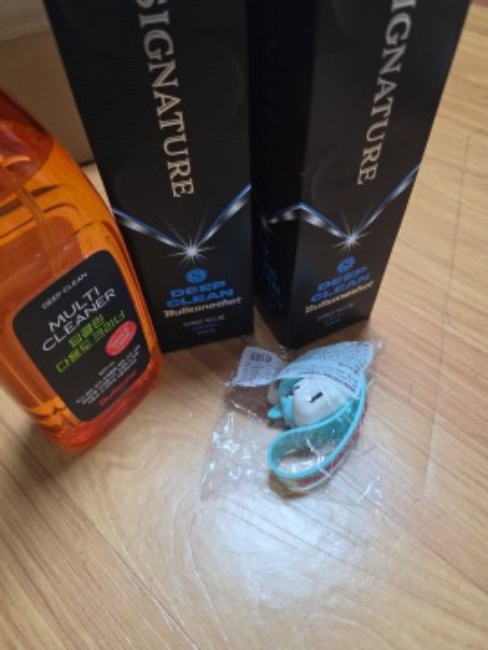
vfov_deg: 73.9
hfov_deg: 58.9
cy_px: 325
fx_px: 432
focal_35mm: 23
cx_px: 244
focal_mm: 6.5
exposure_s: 1/120
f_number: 1.4
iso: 250
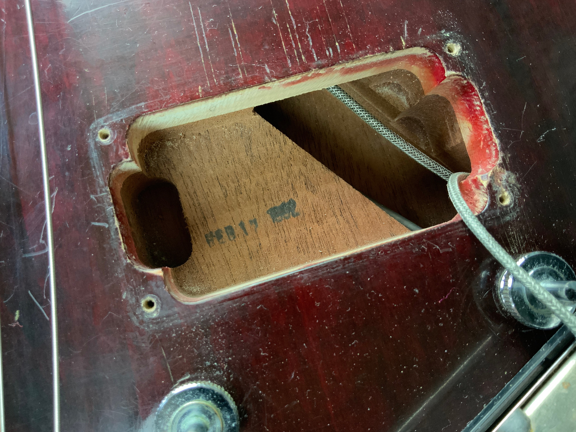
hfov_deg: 61.7
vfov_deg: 48.2
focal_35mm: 29
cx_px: 288
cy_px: 216
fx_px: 483
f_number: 1.8
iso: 250
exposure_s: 1/50
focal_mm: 3
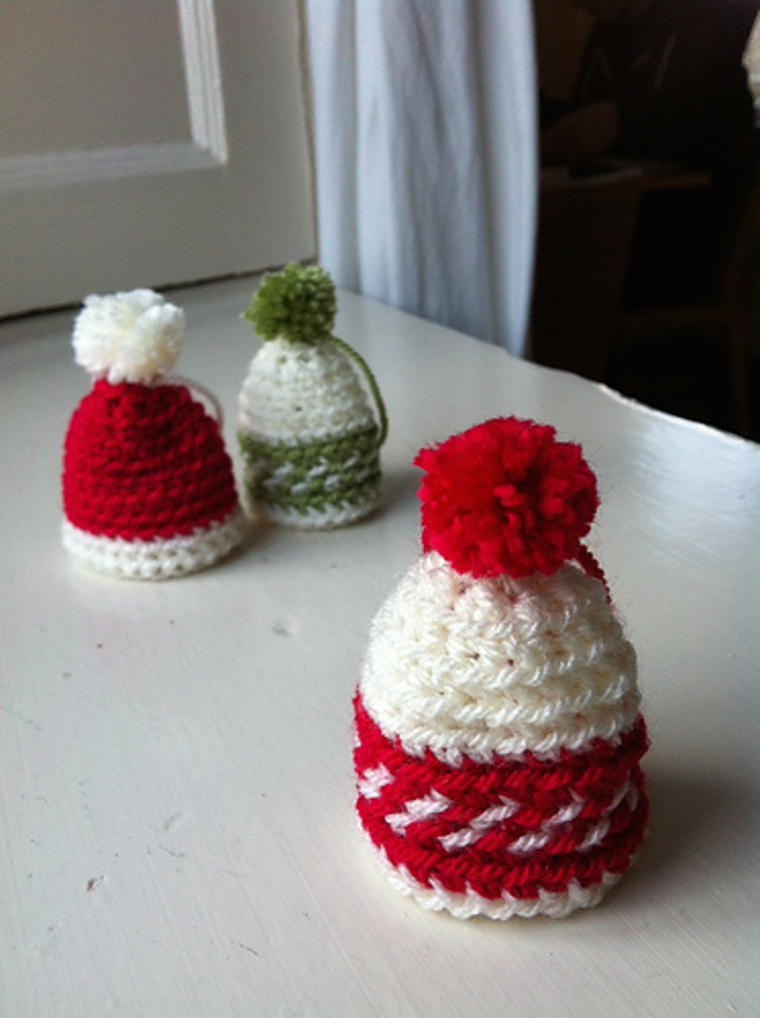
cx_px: 380
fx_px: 1028
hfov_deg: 40.6
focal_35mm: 35
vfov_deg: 52.7
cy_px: 509
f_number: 2.8
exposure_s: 1/120
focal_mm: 3.85
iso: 100
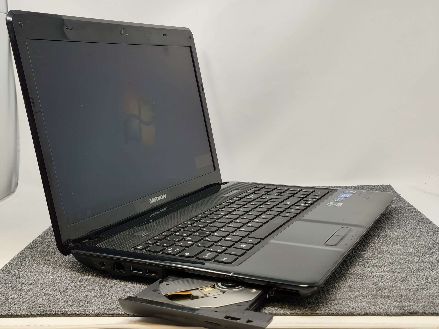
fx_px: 583
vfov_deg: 31.5
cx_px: 220
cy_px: 164
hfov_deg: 41.2
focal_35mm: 46
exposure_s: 1/100
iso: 160
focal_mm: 6.07
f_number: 1.7
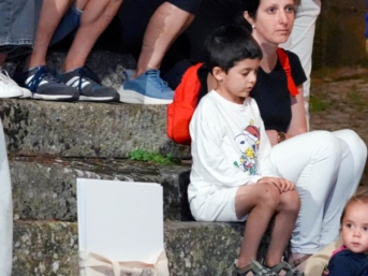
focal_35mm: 208
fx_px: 2210
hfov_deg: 9.5
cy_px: 100
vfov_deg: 7.1
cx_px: 132
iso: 12800
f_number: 4
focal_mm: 72
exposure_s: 1/30
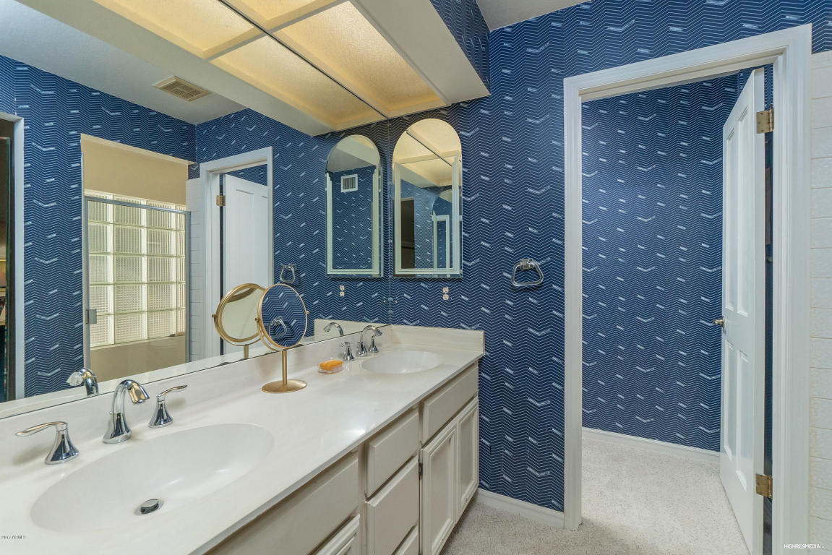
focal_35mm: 15
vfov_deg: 77.4
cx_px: 416
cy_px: 278
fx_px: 347
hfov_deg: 100.4
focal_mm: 10
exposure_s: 1/200
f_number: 8
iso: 500
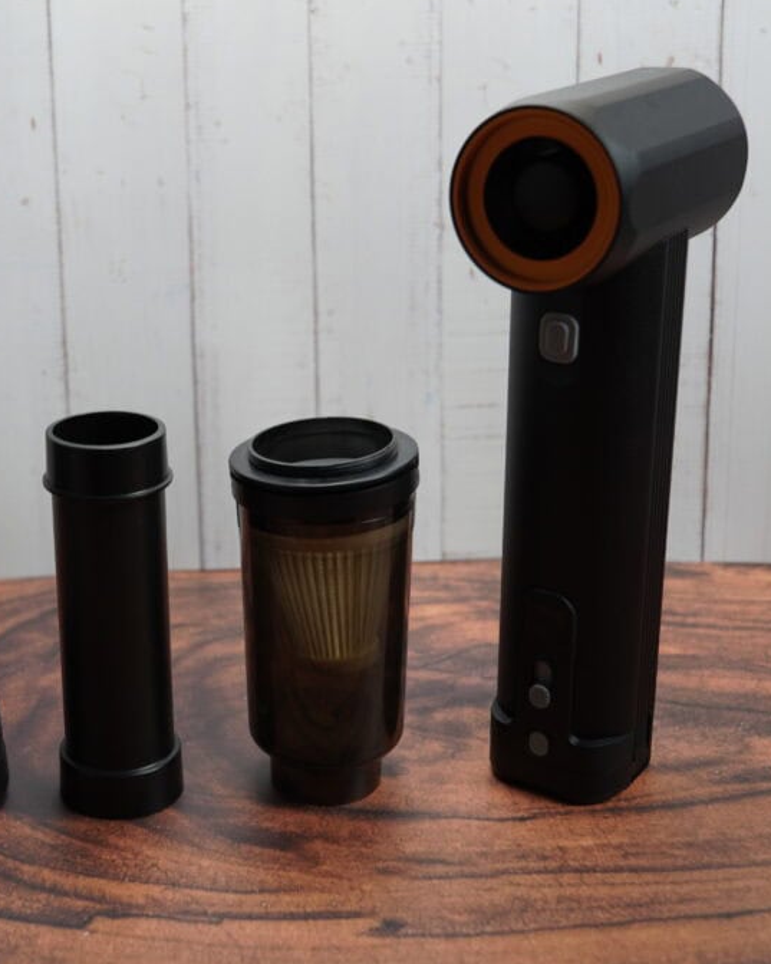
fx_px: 1532
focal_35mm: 54
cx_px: 212
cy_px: 478
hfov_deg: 27.9
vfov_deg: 34.9
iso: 100
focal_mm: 25
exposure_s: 1/40
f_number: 3.2
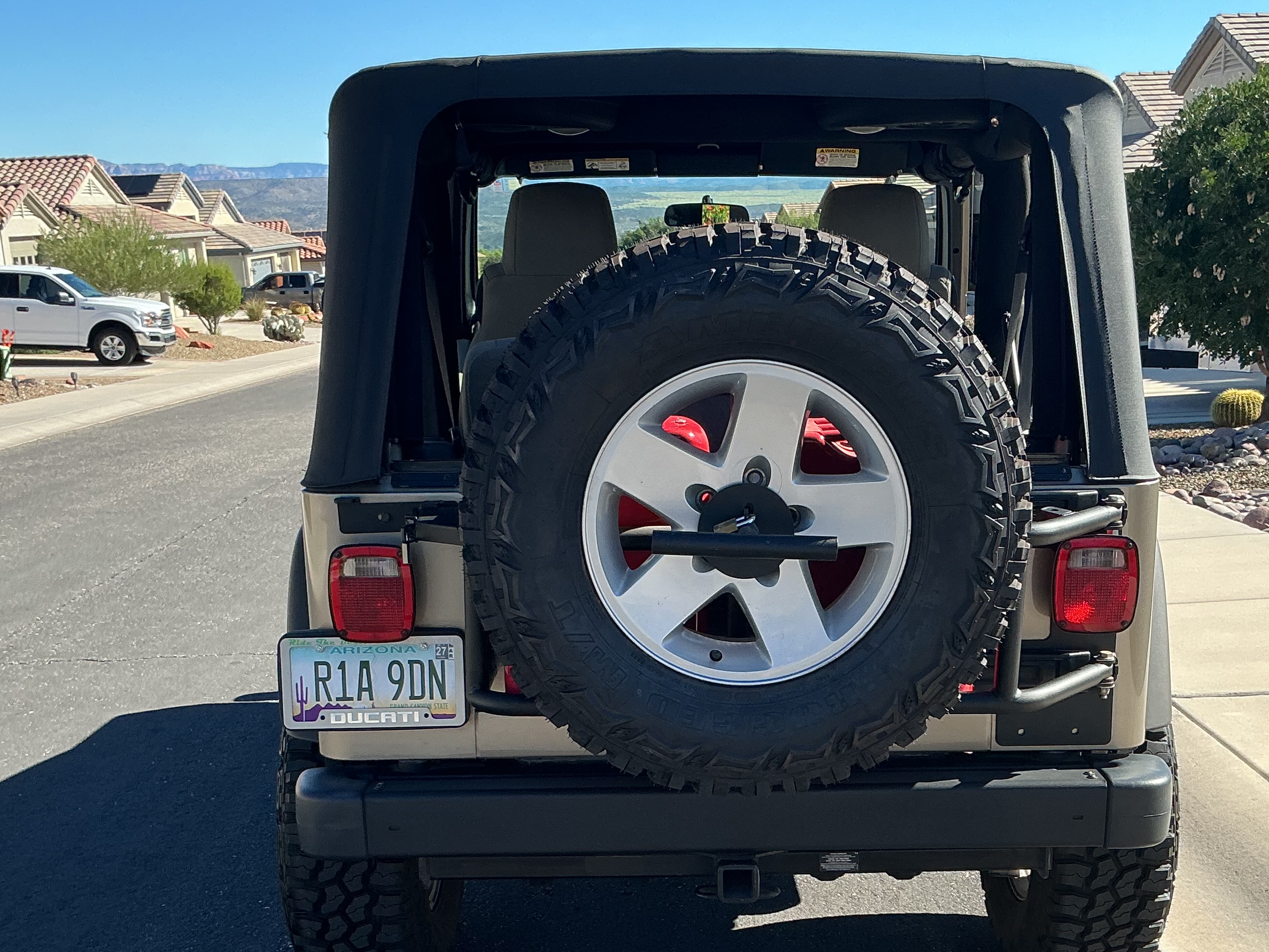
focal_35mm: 45
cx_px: 711
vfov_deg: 31.8
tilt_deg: -16.4
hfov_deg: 42.0
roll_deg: +2.1
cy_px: 677
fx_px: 1650
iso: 25
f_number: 1.8
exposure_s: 1/944
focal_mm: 3
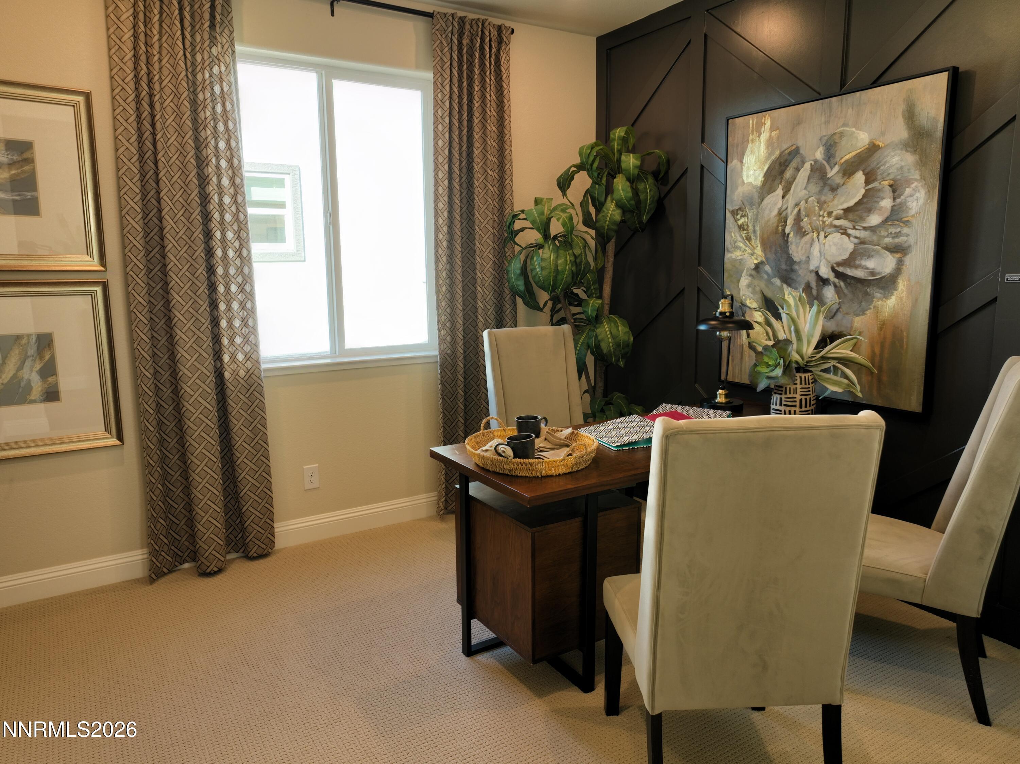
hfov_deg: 71.6
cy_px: 382
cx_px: 510
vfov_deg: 56.8
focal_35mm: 24
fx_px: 707
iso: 150
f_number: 2.8
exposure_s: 1/40
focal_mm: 12.29
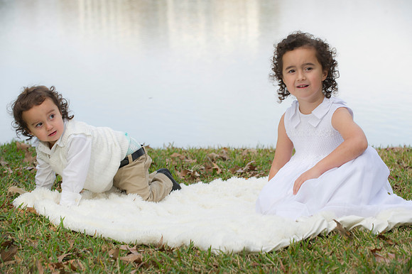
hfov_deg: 18.6
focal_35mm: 110
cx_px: 206
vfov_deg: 12.4
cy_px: 137
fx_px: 1258
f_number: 5.6
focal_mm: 110
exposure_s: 1/200
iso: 200
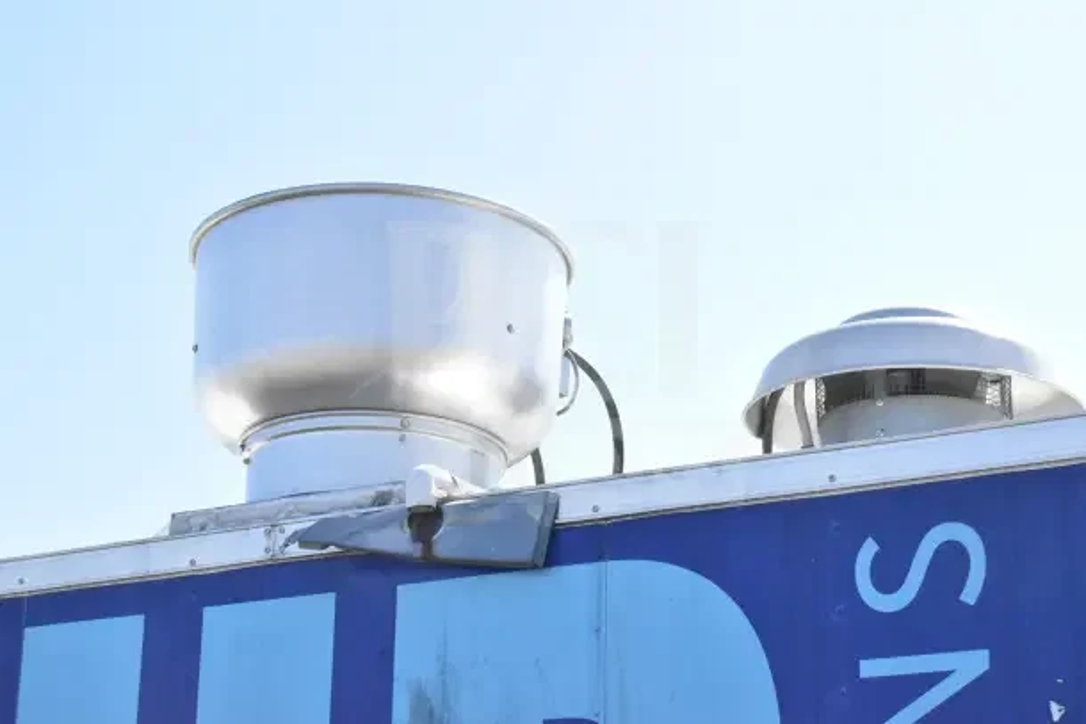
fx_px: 2172
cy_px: 362
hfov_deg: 28.1
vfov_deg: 18.9
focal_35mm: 72
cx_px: 543
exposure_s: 1/1600
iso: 6400
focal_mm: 48
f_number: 20
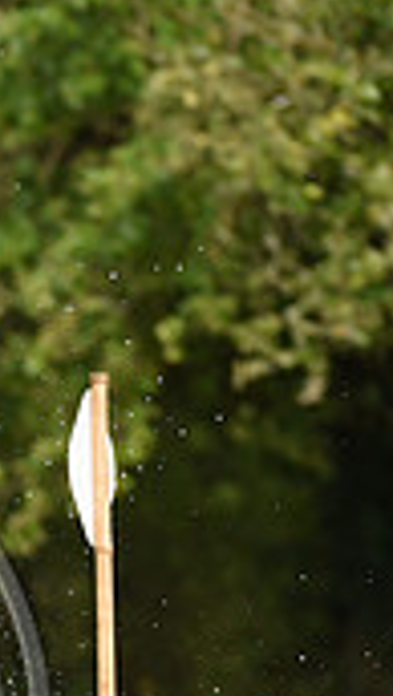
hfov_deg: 1.7
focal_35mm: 706
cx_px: -409
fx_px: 13054
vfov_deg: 3.1
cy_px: 696
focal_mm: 200
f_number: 5
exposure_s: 1/1250
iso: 1000
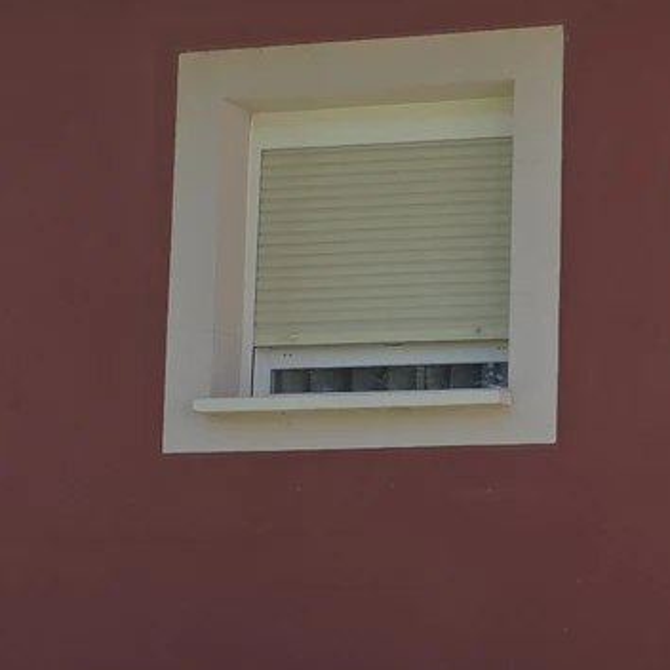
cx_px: 942
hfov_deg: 14.8
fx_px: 2431
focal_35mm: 111
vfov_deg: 15.6
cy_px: 537
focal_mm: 6.3
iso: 80
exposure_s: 1/3151
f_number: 1.7
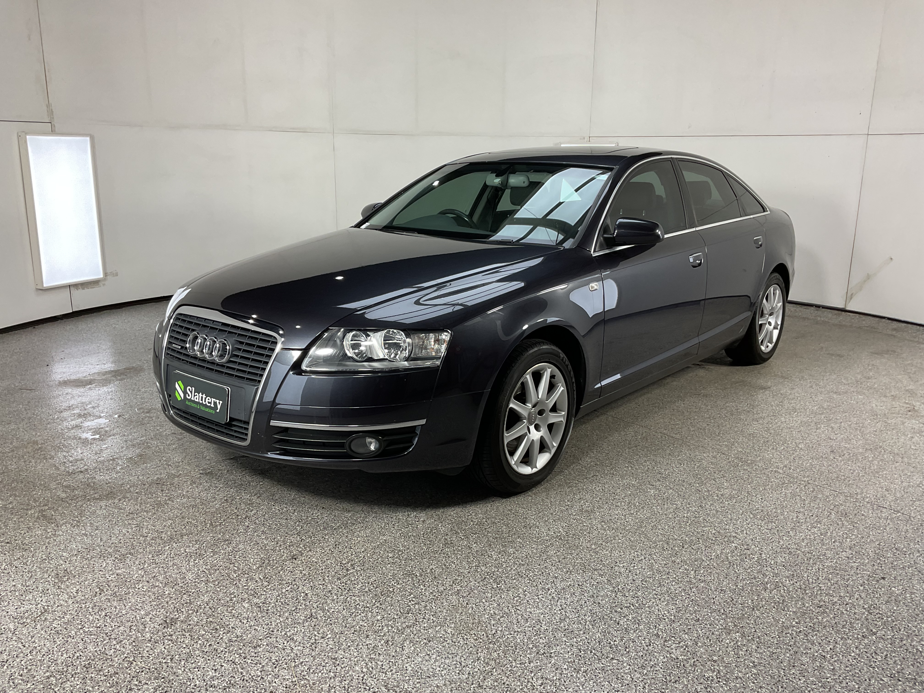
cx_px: 462
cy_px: 346
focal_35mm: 29
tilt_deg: -13.6
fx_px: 774
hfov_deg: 61.7
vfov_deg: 48.2
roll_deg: -0.5
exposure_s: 1/120
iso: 32
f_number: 1.8
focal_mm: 3
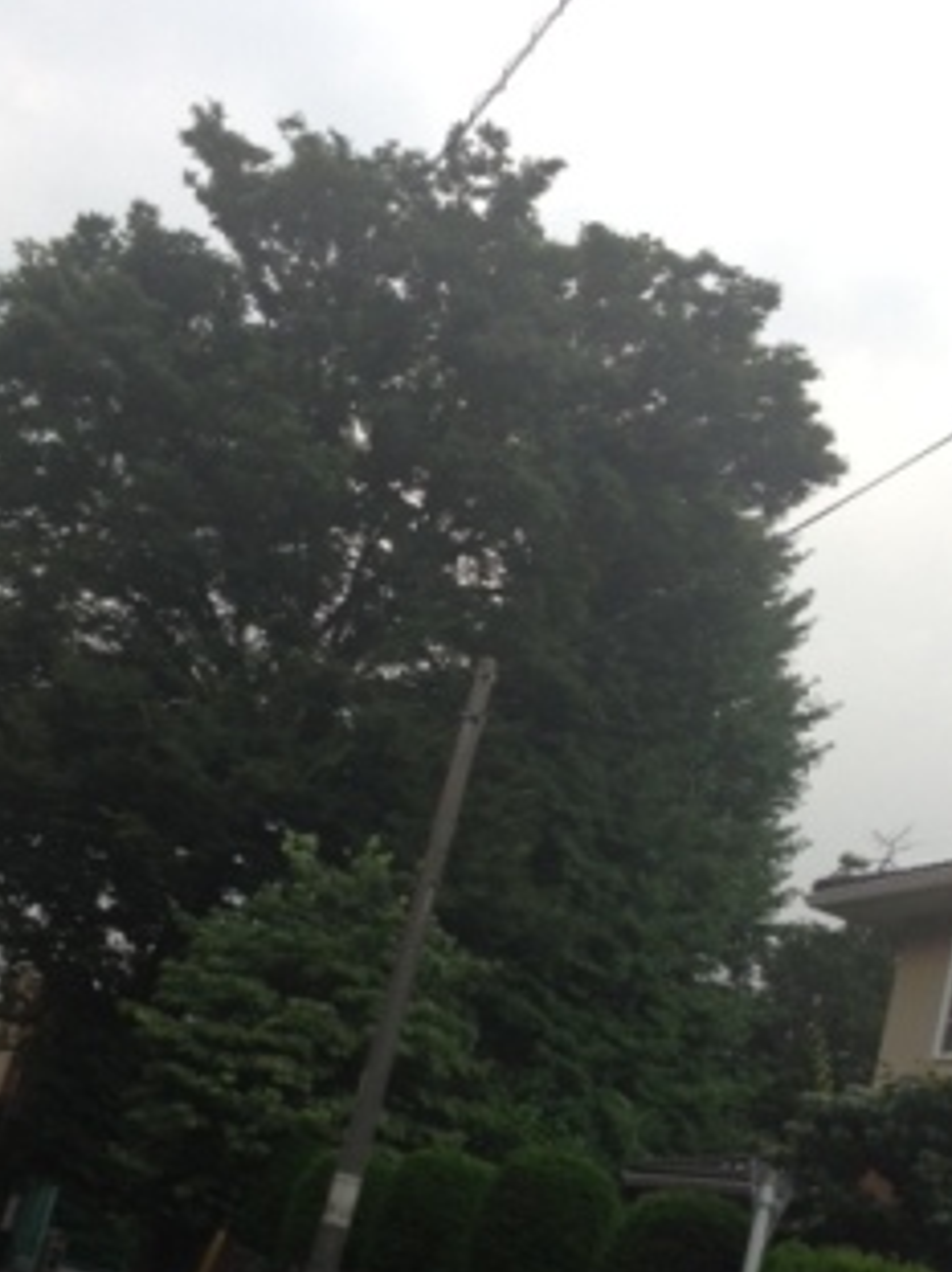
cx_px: 276
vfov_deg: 35.9
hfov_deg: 27.2
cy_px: 834
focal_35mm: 53
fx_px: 1945
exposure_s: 1/60
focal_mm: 4.13
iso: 64
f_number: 2.4
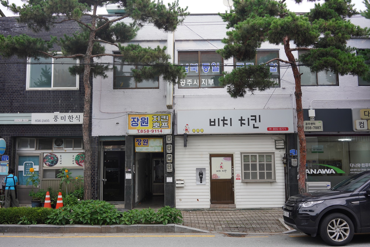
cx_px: 185
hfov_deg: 54.4
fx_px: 360
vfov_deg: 37.9
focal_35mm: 35
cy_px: 124
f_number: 6.3
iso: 400
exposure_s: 1/160
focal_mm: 35
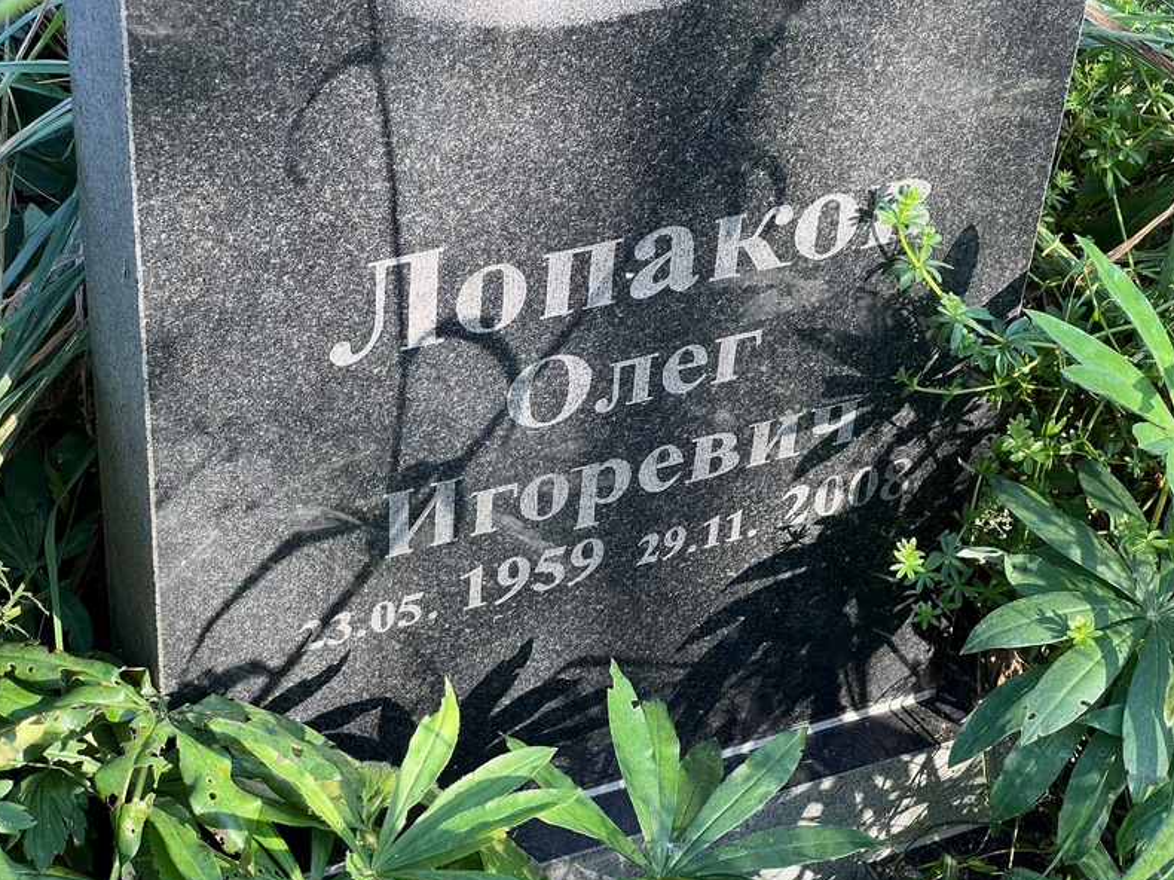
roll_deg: -3.2
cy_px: 443
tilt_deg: -39.6
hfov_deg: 25.0
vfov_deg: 18.9
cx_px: 586
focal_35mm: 78
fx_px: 2645
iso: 64
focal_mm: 9
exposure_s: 1/99
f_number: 2.8
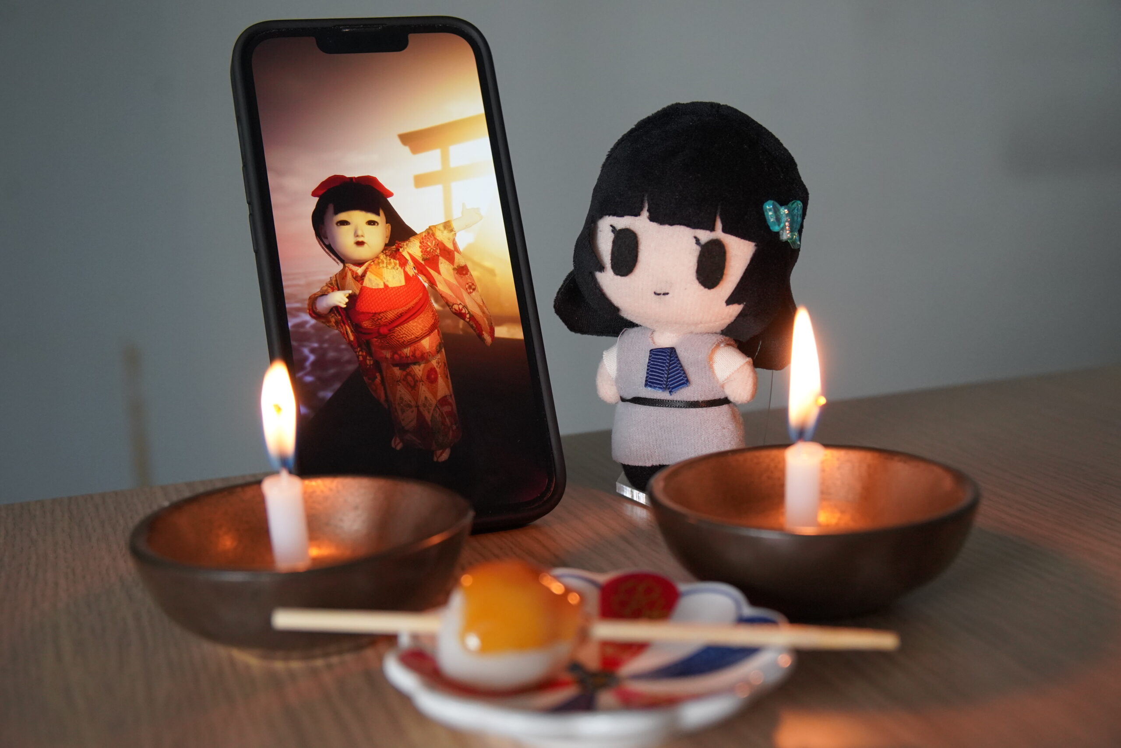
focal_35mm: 46
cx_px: 560
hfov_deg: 42.7
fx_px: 1433
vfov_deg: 29.3
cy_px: 374
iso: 2000
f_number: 4
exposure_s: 1/160
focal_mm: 31
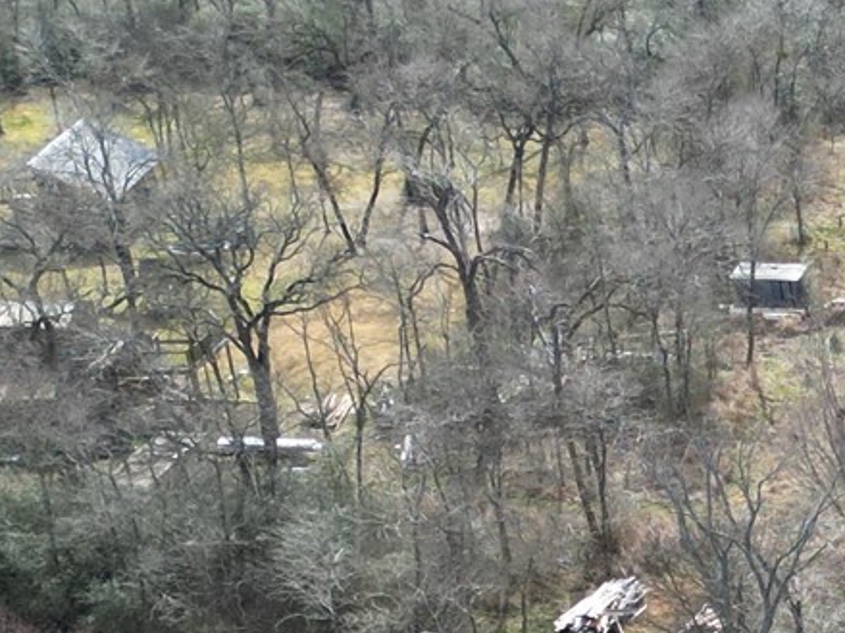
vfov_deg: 12.6
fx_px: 2733
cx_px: 1600
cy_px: 910
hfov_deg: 14.9
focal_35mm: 112
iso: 100
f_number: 1.7
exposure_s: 1/1000
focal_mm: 6.72
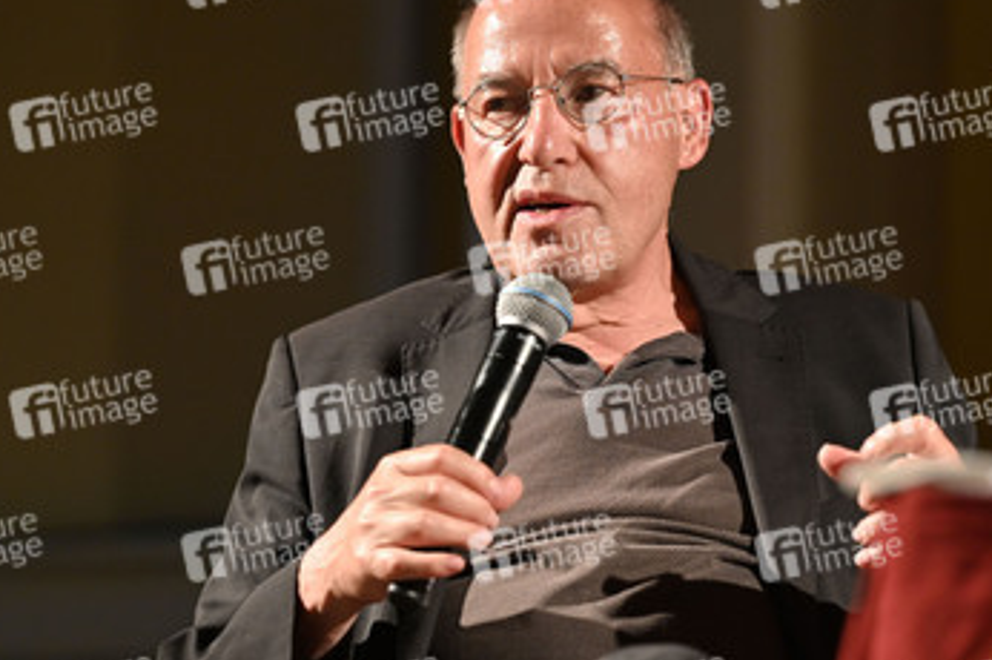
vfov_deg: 7.3
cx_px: 581
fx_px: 5203
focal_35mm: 189
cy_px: 333
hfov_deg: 10.9
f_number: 2.8
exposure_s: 1/160
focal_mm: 145
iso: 3200
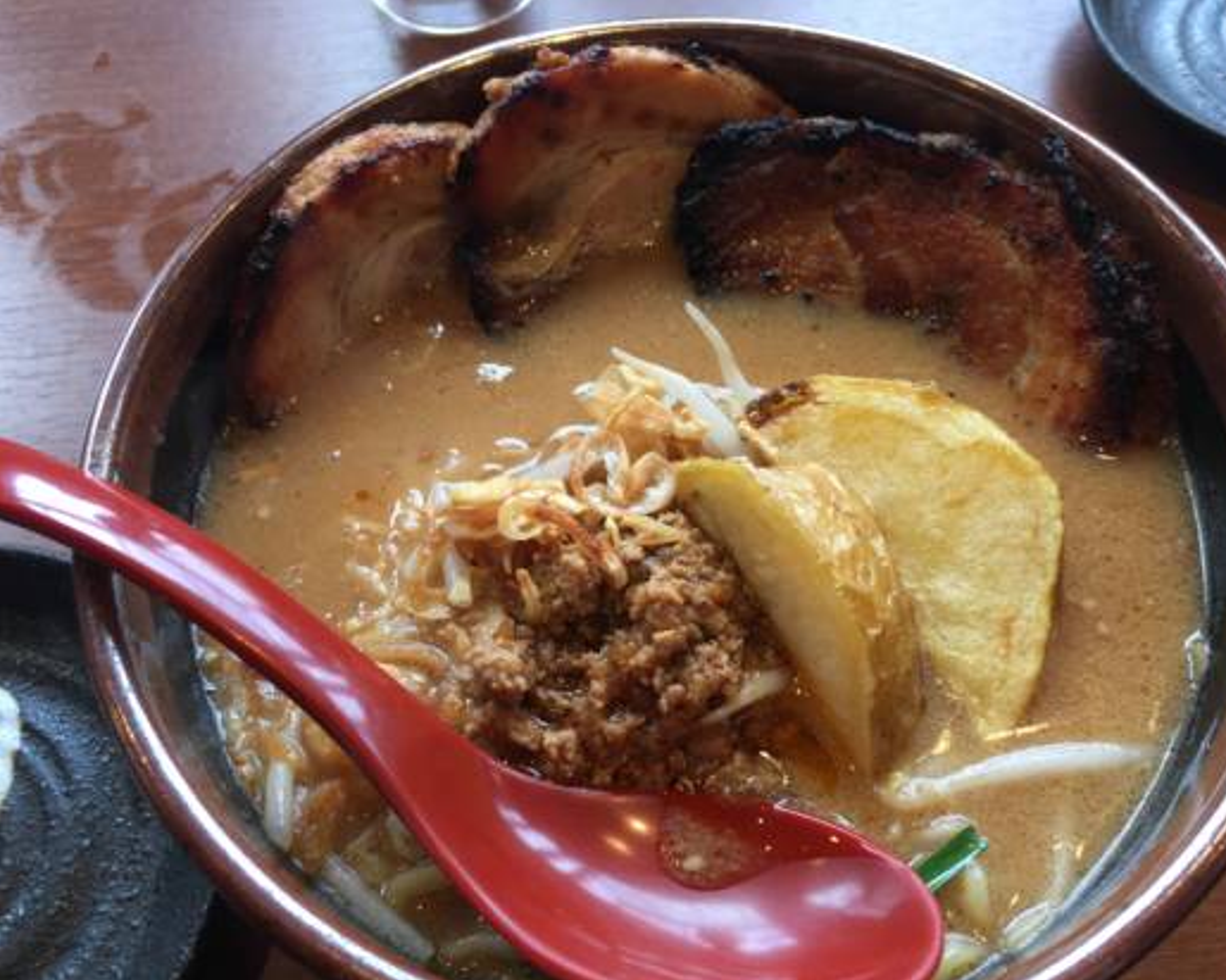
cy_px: 530
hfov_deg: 54.1
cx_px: 674
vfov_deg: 44.5
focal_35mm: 33
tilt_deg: -58.7
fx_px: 1197
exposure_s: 1/120
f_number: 2.2
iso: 40
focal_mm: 4.15
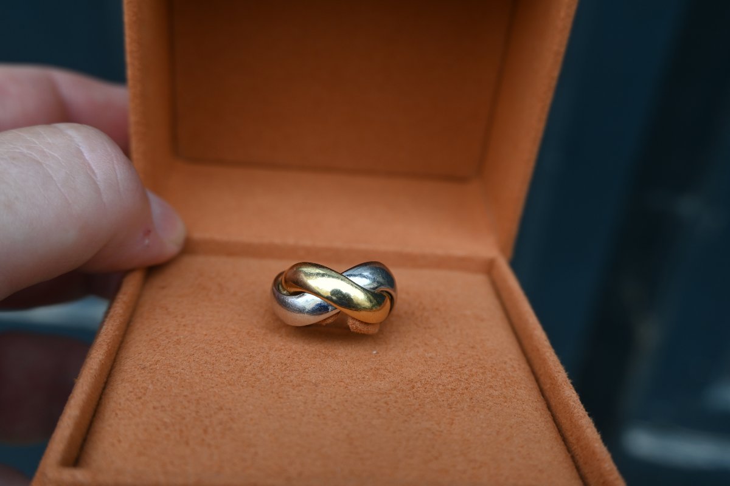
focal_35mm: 40
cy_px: 243
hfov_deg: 48.7
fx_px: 806
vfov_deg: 33.6
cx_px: 365
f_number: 5.6
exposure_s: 1/250
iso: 200
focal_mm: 26.5
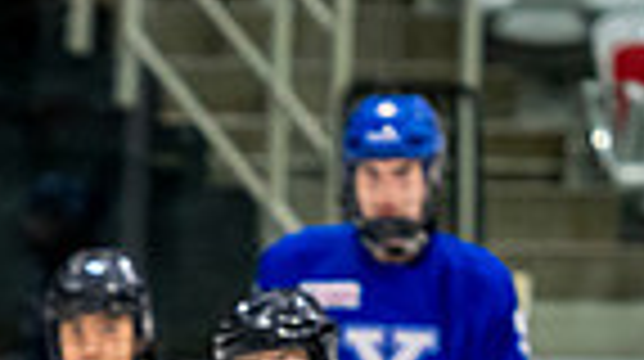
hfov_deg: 2.7
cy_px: 865
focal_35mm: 787
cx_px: -72
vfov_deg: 1.5
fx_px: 13422
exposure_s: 1/800
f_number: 3.2
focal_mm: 145
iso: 1600
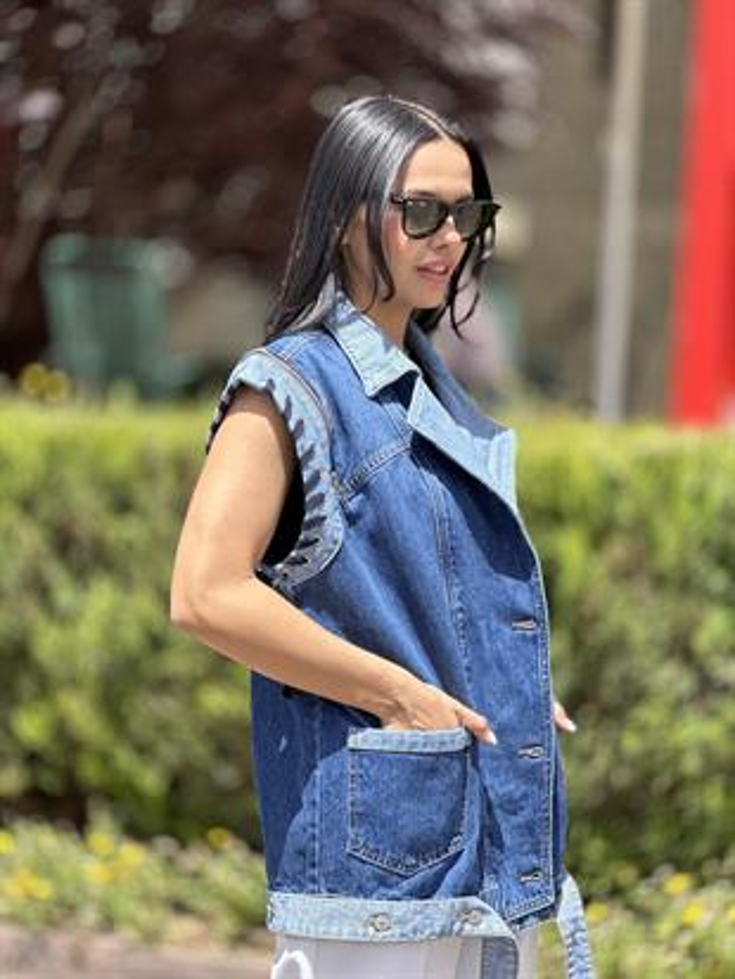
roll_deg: -3.1
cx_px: 368
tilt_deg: -5.4
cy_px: 490
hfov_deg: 19.1
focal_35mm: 77
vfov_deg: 25.3
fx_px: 2179
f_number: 2.8
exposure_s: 1/222
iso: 25
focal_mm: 9
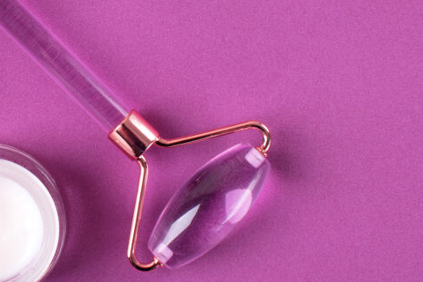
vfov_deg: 11.7
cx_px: 31
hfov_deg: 17.3
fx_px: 1366
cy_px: 58
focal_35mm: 116
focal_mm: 31
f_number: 11
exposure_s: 1/160
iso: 100
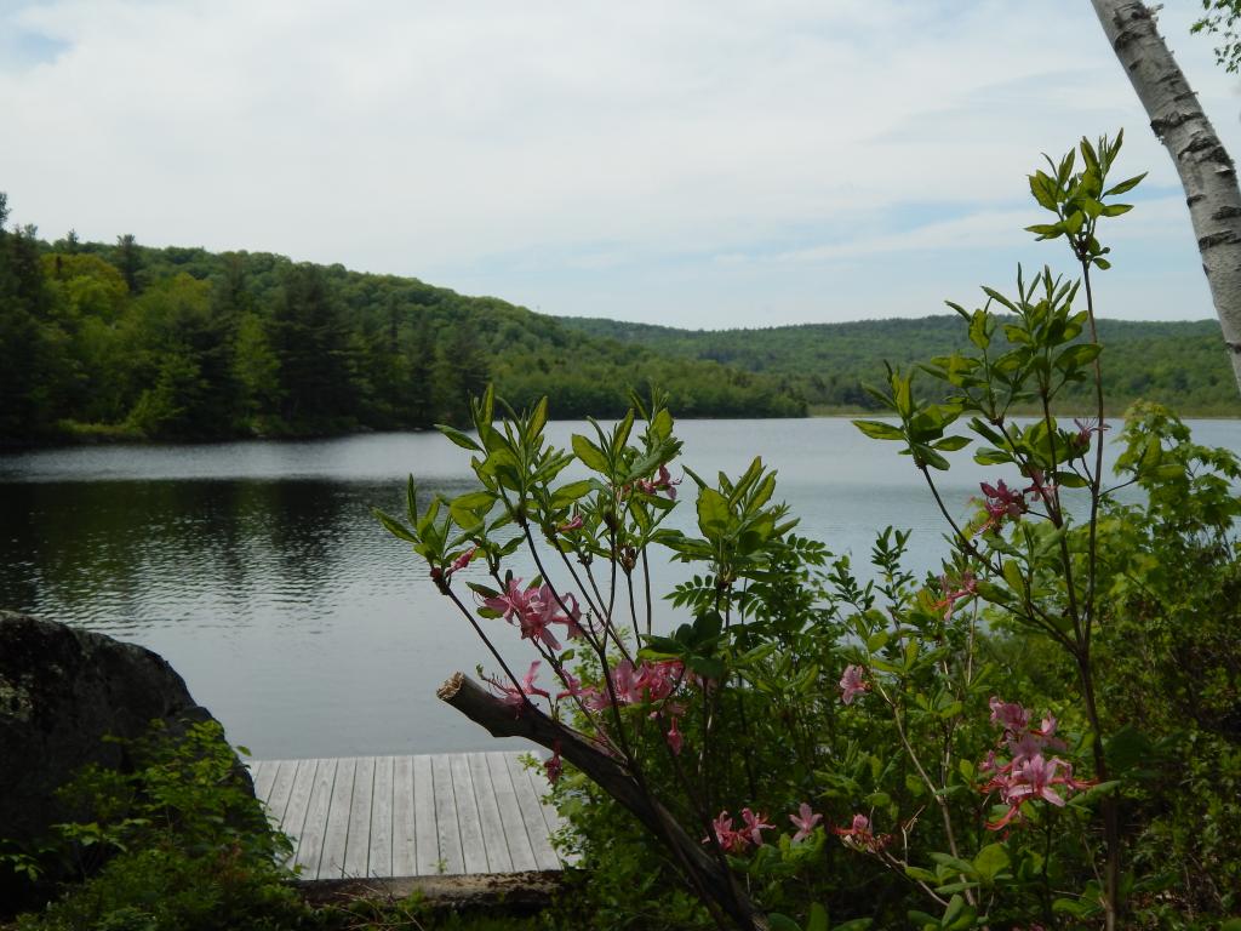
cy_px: 466
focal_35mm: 43
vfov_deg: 33.6
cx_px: 620
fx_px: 1542
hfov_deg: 43.9
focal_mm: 7.7
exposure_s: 1/400
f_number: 7.1
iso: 125
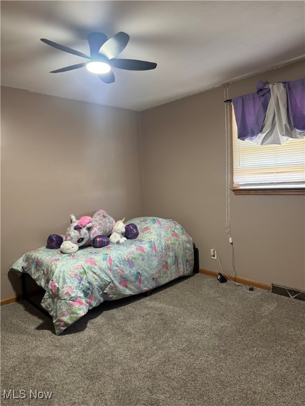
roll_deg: +3.7
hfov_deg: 56.8
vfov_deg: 71.6
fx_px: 282
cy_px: 203
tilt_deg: -3.5
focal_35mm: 24
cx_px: 152
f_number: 1.78
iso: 800
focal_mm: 6.76
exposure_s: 1/60
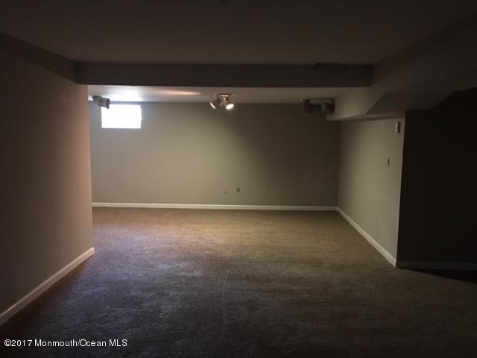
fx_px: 400
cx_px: 238
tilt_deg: -5.0
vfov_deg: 48.2
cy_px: 179
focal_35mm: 29
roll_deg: -1.5
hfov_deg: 61.7
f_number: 2.2
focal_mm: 4.15
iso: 125
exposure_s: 1/4
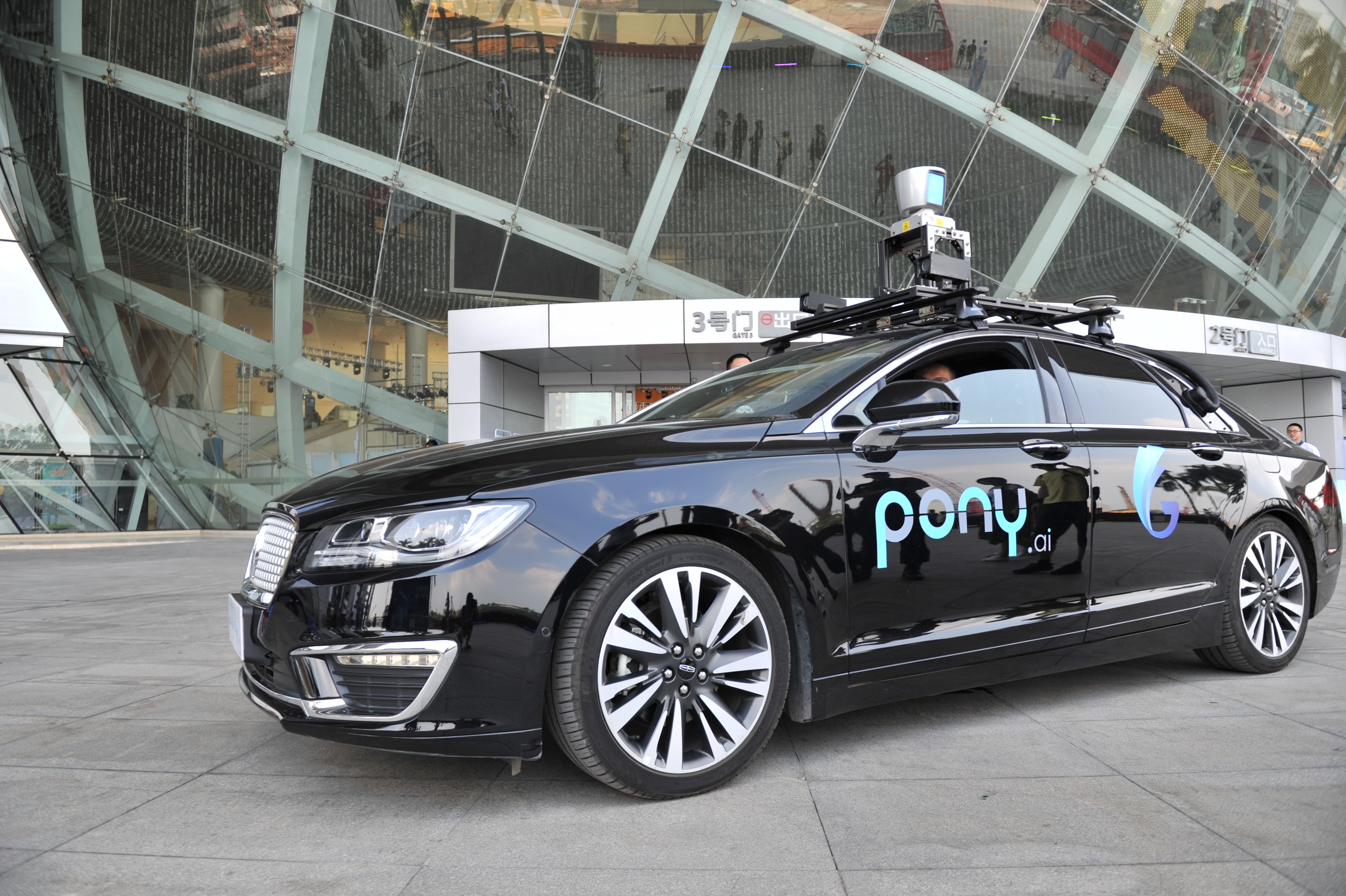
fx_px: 897
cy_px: 448
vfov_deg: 53.1
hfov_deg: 73.8
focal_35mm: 24
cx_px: 673
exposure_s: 1/320
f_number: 4
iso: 200
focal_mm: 24
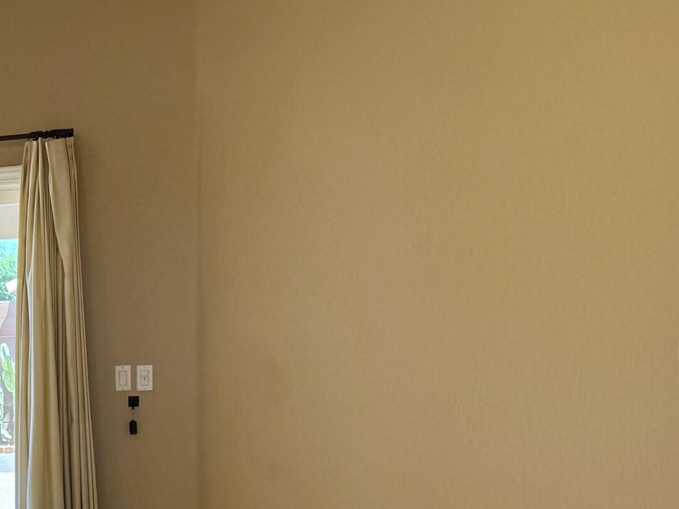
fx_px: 1314
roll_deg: +1.6
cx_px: -166
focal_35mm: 67
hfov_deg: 25.5
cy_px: 509
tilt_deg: -5.5
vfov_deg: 21.2
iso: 100
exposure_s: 1/279
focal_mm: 6.76
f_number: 1.78
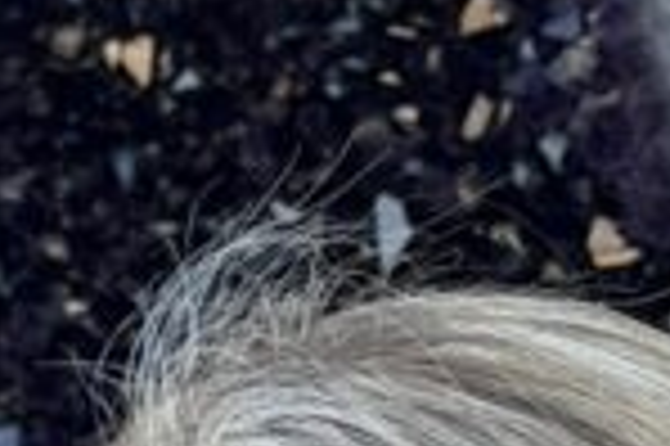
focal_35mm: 343
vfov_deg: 3.9
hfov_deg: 5.9
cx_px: -441
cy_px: 1279
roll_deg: -0.8
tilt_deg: -5.0
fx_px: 6377
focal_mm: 6.76
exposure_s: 1/636
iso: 80
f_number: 1.78
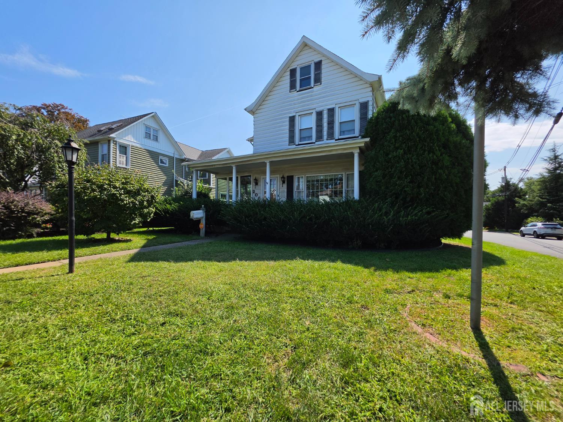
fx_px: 211
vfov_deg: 89.9
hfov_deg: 106.2
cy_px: 211
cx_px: 282
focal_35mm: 13
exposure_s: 1/2443
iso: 32
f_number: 1.9
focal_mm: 2.2
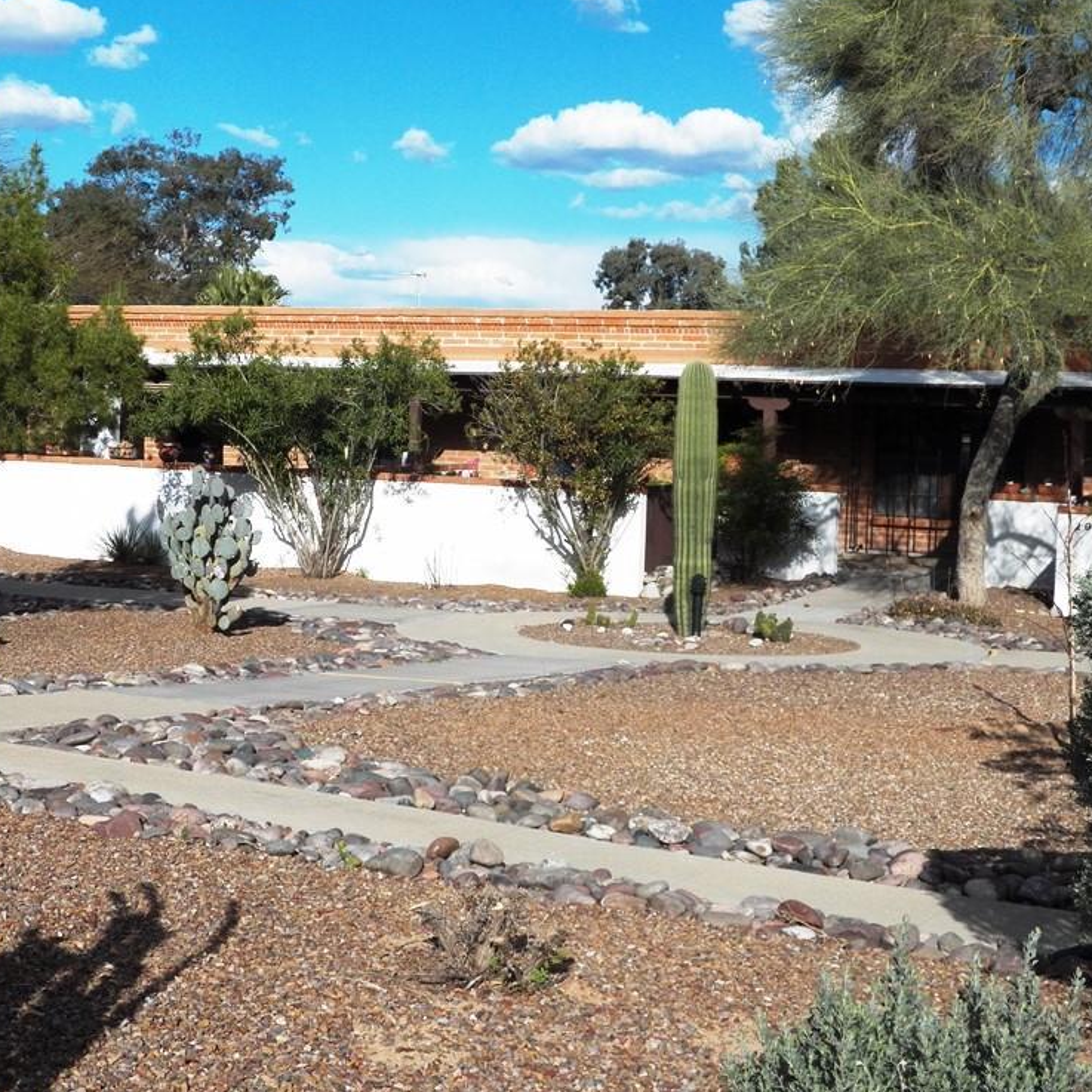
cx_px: 440
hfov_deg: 28.5
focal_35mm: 60
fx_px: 2141
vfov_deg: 28.6
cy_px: 541
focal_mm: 8.9
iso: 125
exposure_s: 1/2000
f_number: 3.6
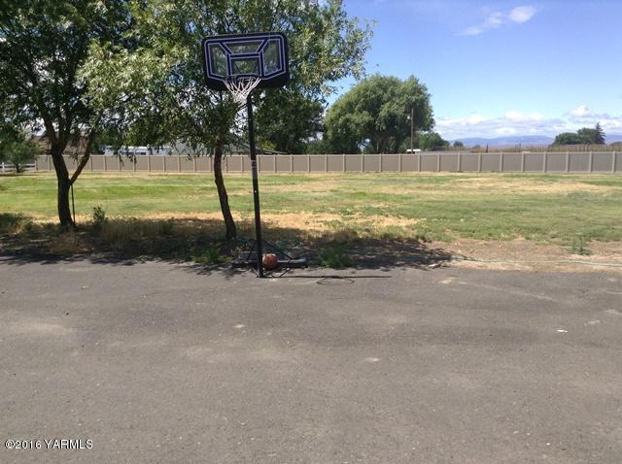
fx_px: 592
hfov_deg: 55.4
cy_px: 232
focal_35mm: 33
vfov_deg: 42.8
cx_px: 311
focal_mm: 3.3
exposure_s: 1/1259
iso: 32
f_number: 2.4
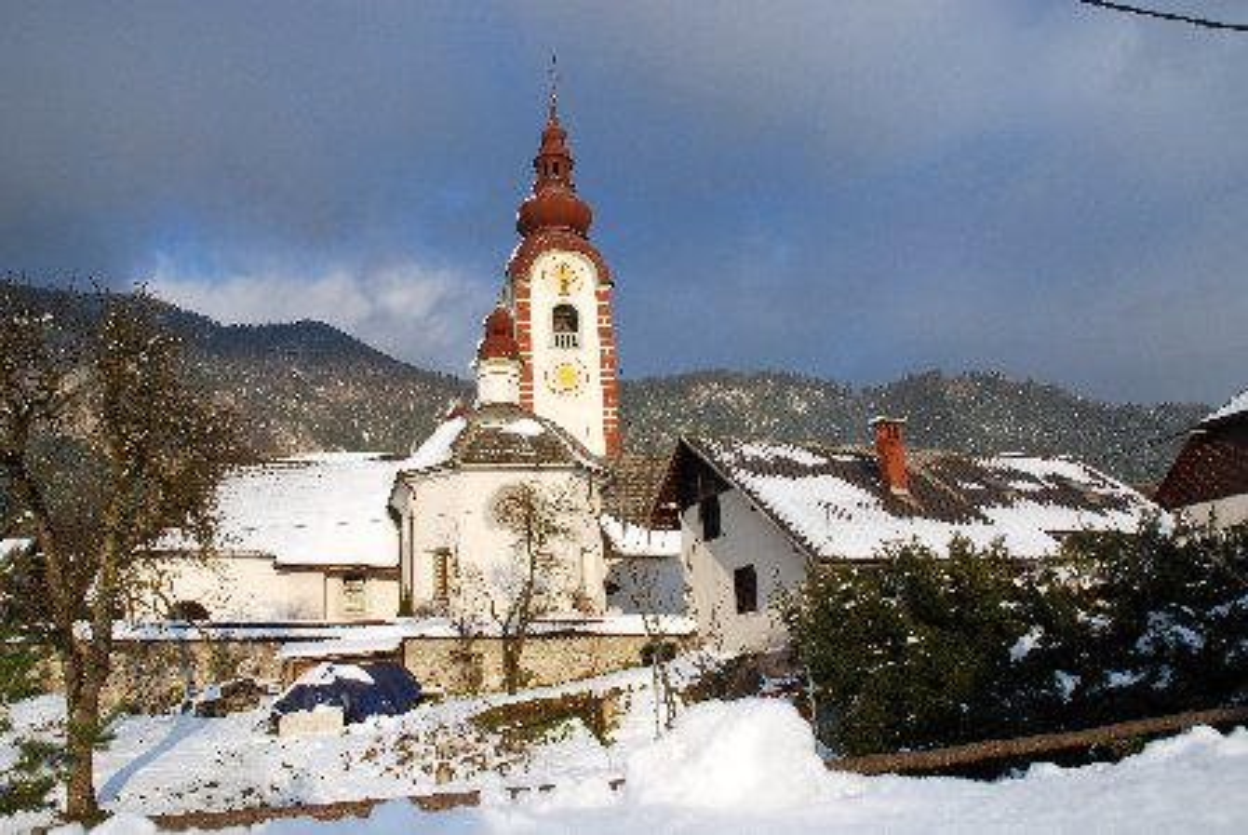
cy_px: 418
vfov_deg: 48.0
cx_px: 624
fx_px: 937
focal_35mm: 27
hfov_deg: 67.3
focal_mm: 18
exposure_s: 1/250
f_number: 10
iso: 180
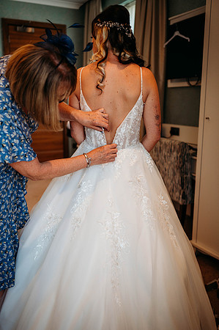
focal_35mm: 35
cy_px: 165
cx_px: 110
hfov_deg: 37.8
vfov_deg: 54.5
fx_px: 320
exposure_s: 1/500
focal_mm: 35
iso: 400
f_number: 1.8
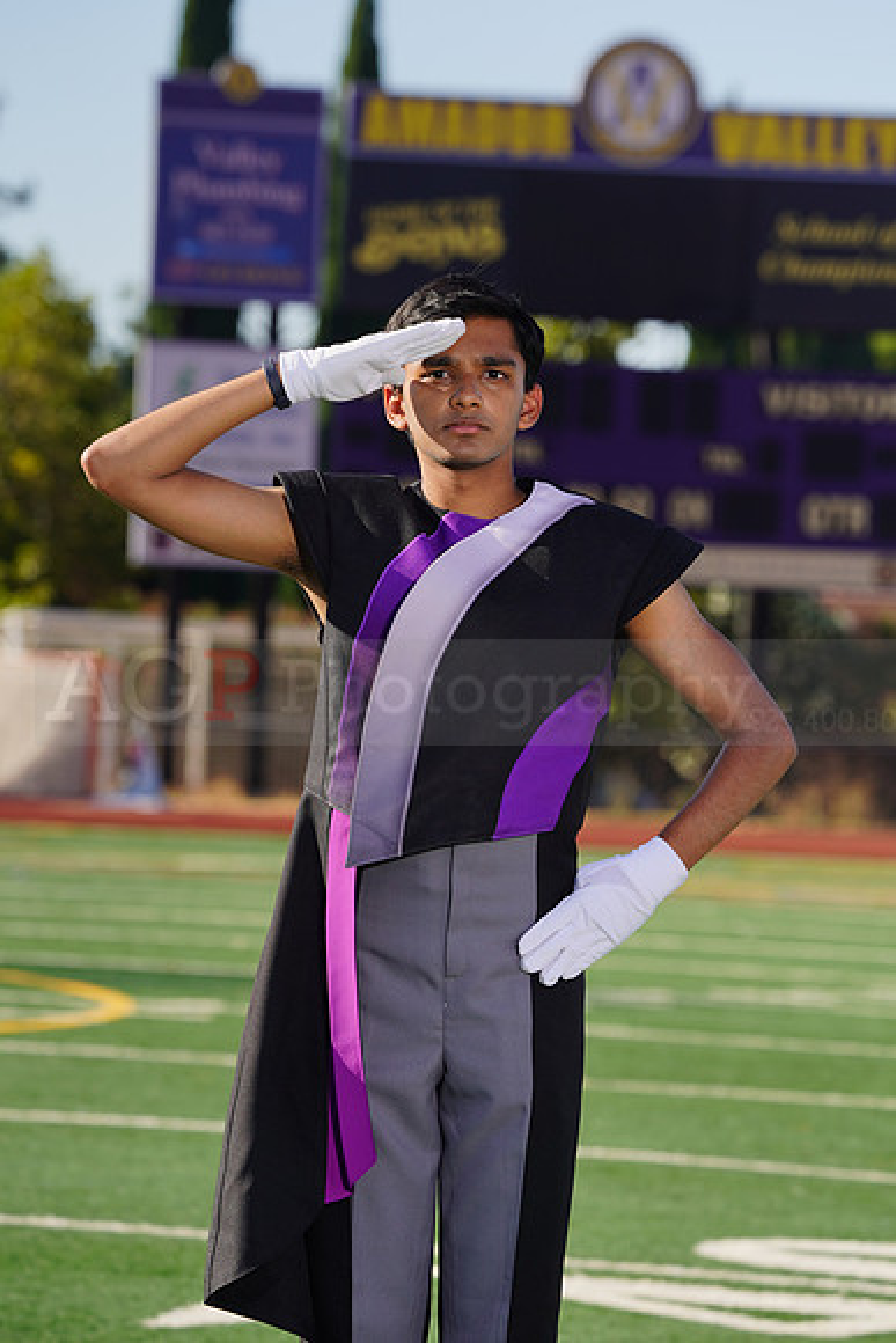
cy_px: 672
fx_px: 8767
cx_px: 448
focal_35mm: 235
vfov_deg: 8.8
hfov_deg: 5.9
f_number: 9
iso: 100
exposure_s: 1/250
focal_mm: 235
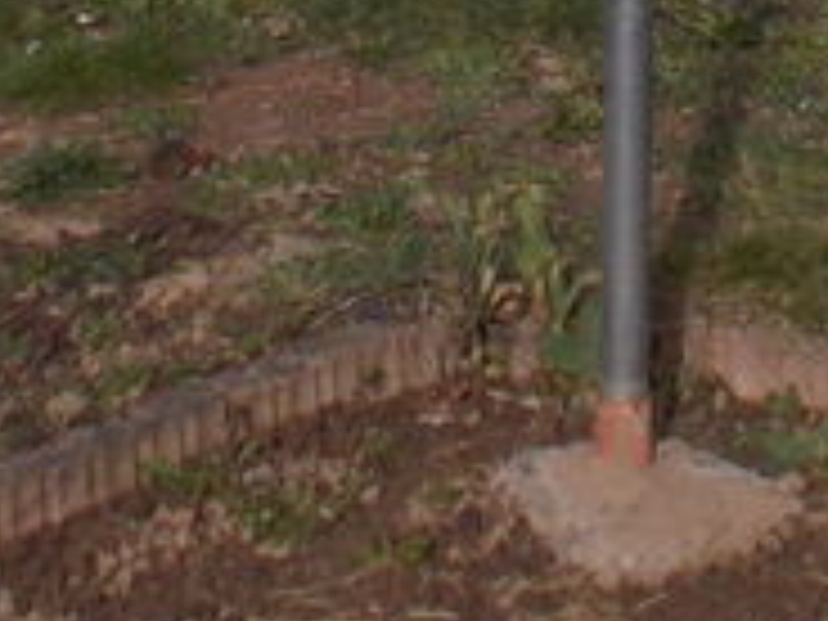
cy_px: -652
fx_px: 5071
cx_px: 477
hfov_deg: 9.3
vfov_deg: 6.8
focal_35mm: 212
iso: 80
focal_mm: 6.9
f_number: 9.8
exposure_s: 1/160
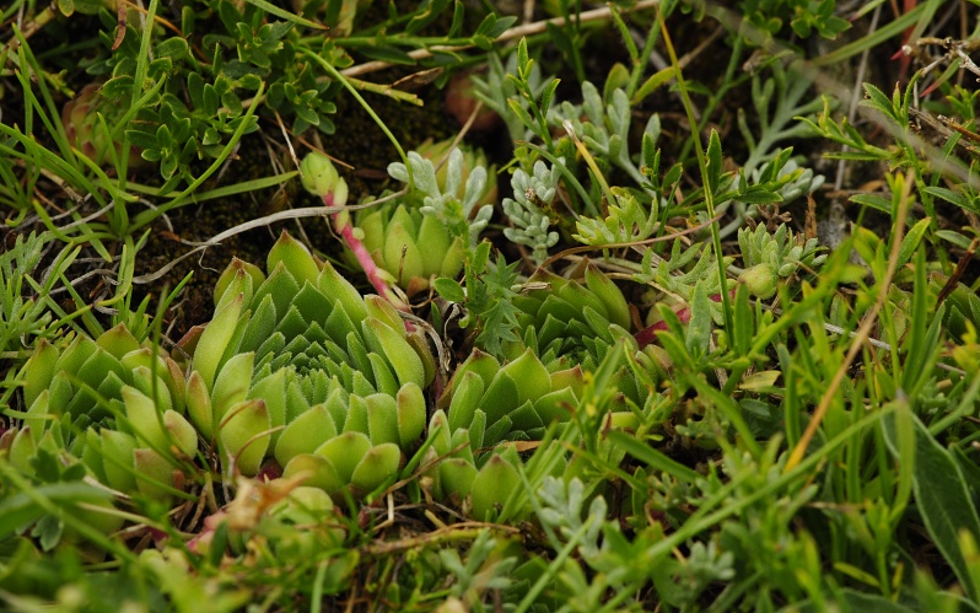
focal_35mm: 131
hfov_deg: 16.0
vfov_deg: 10.0
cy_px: 327
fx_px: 3486
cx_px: 490
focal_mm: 85
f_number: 9
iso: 200
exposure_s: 1/80
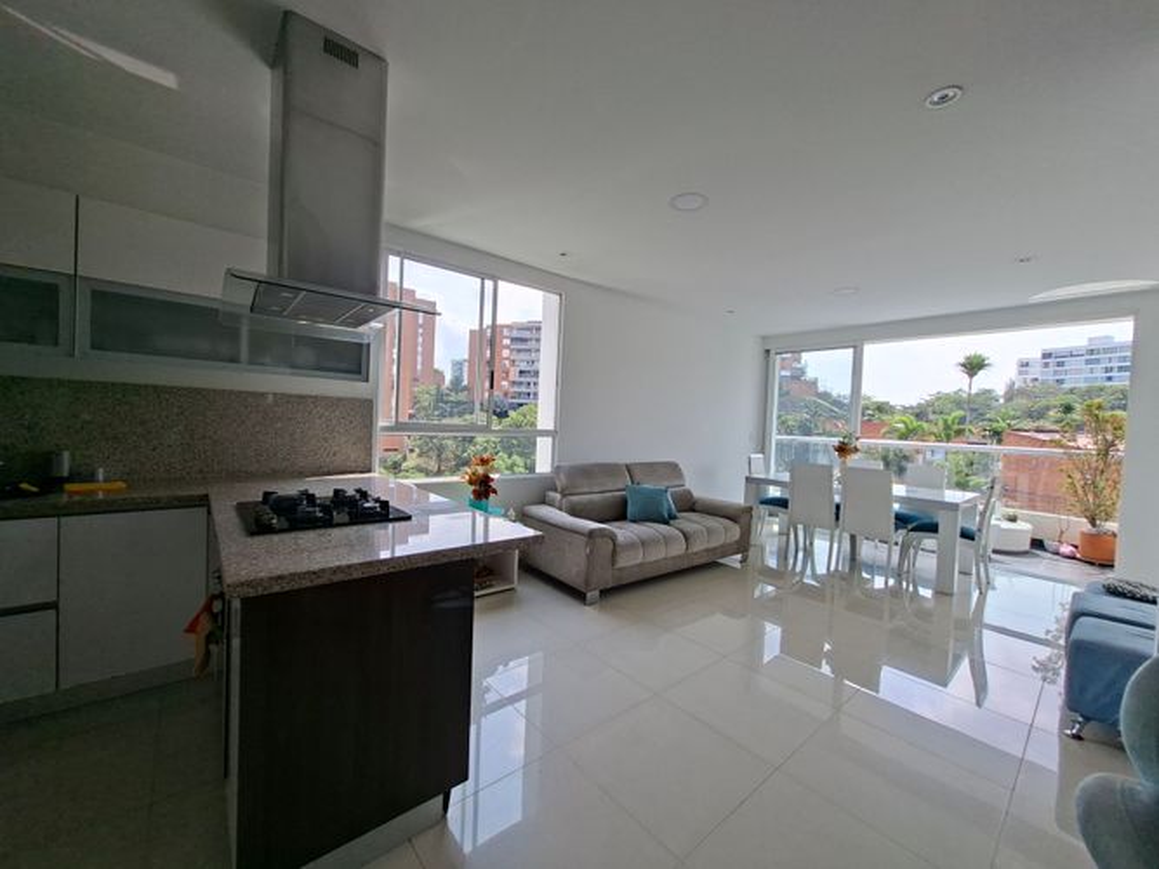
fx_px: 435
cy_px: 434
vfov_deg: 89.9
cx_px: 580
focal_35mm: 13
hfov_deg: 106.2
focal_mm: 1.74
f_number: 2.2
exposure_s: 1/507
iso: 40
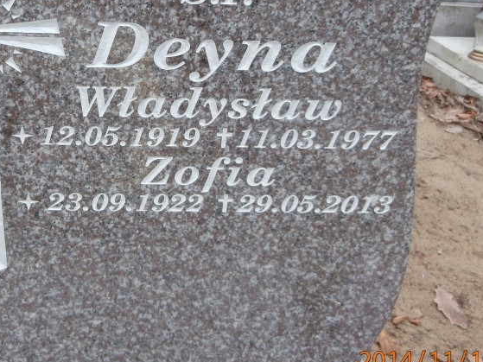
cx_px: 105
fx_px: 614
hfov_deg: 41.3
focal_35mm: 44
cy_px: 98
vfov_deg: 32.4
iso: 100
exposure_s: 1/40
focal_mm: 4.2
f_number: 3
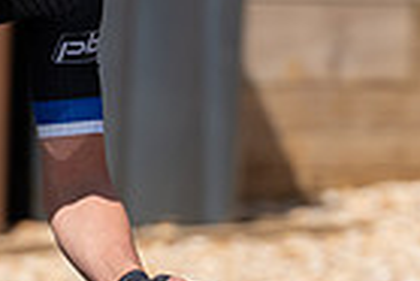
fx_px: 9600
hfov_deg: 2.5
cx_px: -91
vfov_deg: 1.7
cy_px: 92
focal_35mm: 822
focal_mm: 197
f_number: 5.6
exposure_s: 1/1000
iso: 200
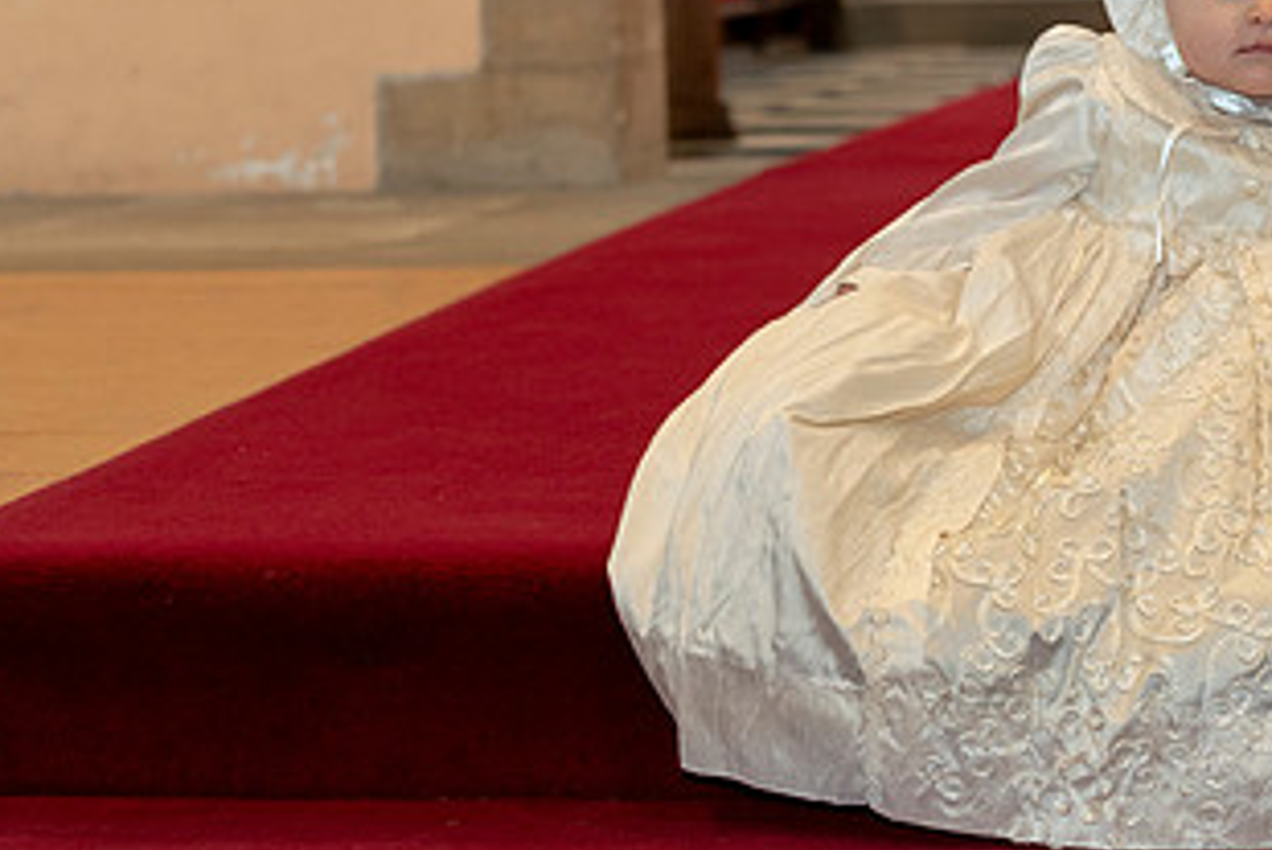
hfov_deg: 19.7
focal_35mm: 103
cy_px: 441
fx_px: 3641
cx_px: 870
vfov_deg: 13.3
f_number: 4
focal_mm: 55
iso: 3200
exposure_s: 1/160
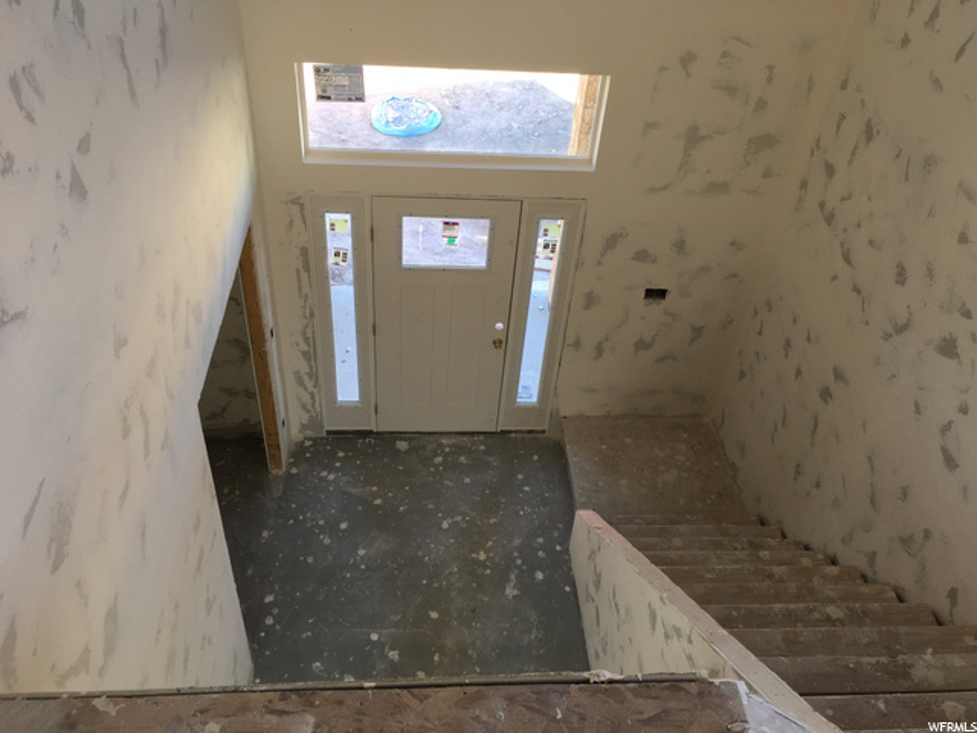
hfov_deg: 61.7
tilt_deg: -40.3
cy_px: 366
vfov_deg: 48.2
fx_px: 818
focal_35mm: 29
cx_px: 488
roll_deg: -4.9
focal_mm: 4.15
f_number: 2.2
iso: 32
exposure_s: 1/60
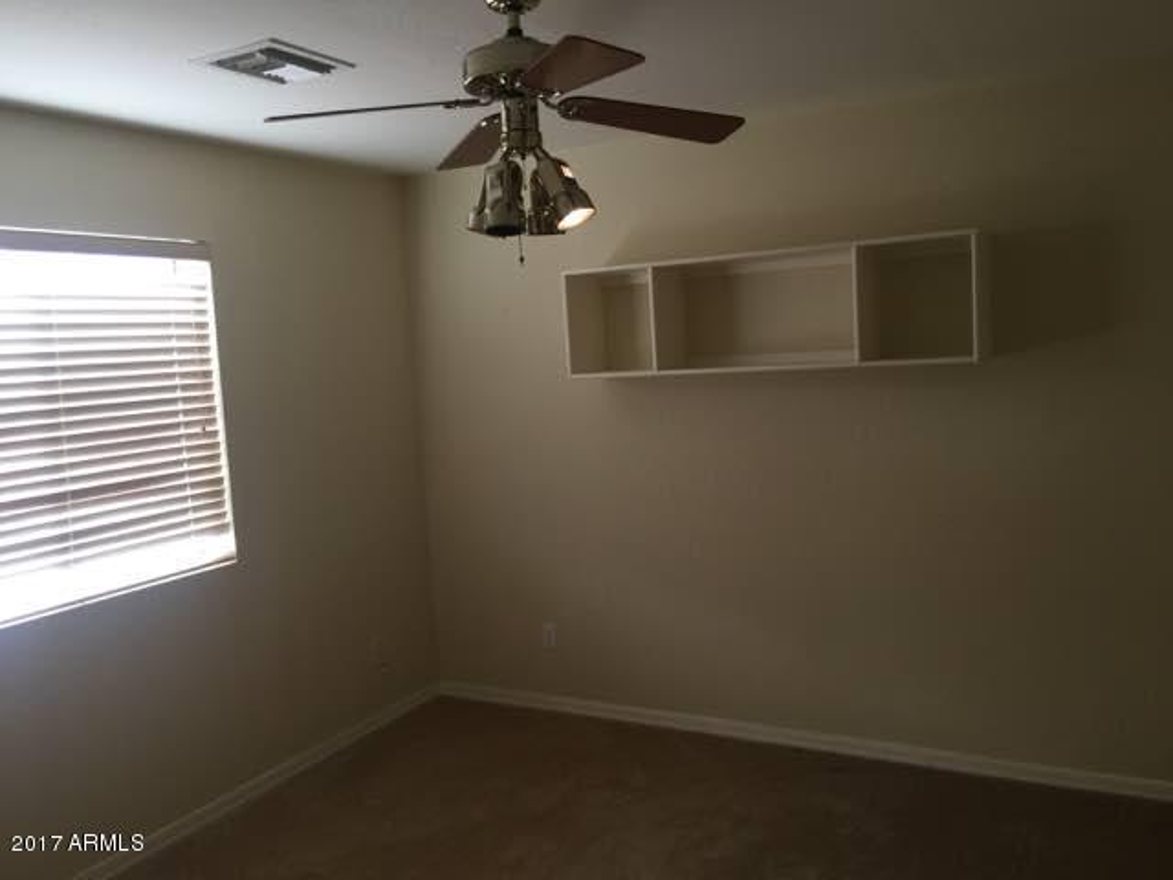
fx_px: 983
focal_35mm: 29
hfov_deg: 61.7
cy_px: 440
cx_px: 586
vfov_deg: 48.2
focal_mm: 4.15
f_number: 2.2
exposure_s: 1/30
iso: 32
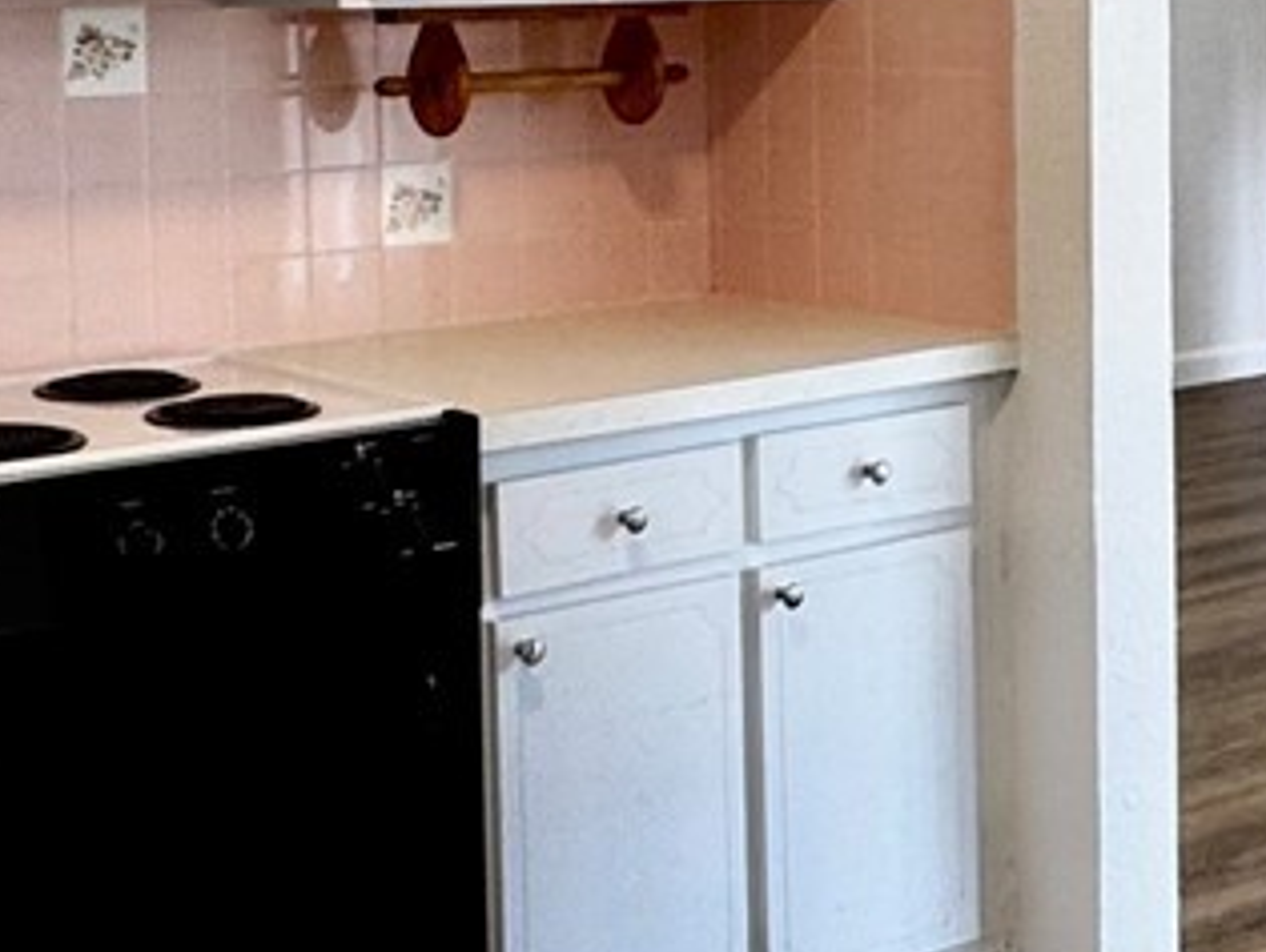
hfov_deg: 27.4
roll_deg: +1.1
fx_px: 2600
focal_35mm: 71
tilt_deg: -3.0
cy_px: 104
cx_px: 611
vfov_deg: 20.4
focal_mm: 2.22
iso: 160
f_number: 2.2
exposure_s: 1/120
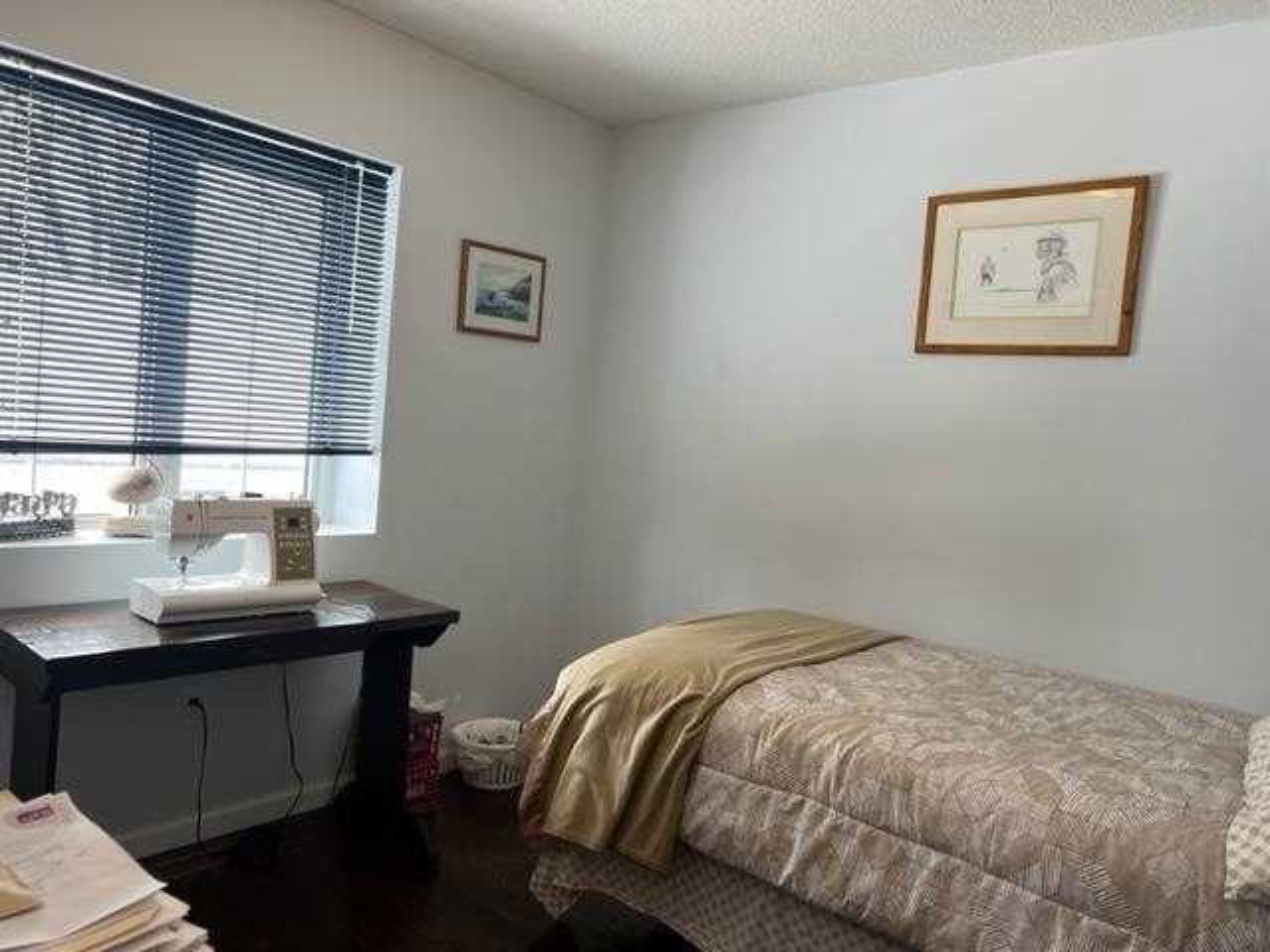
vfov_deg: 53.1
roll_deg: -5.0
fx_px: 954
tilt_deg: -3.6
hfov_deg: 67.3
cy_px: 476
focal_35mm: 26
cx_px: 635
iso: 80
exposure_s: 1/120
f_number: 1.5
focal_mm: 5.7
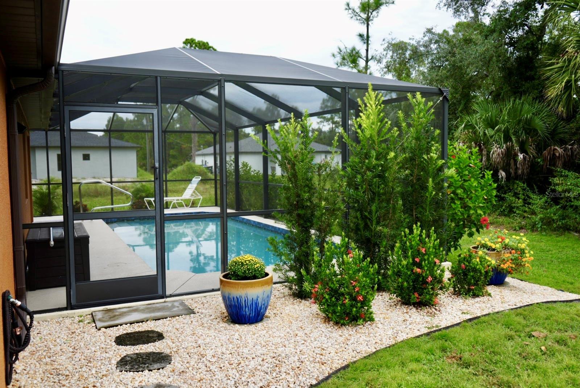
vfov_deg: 43.7
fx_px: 484
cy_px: 194
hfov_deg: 61.9
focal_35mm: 30
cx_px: 290
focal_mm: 30
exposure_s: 1/60
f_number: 4
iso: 100
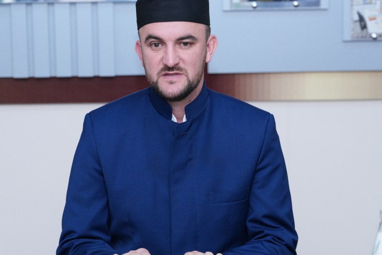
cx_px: 176
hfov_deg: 15.6
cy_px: 132
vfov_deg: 10.5
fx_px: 1390
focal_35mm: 131
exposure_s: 1/200
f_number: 5
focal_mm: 112
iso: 2000
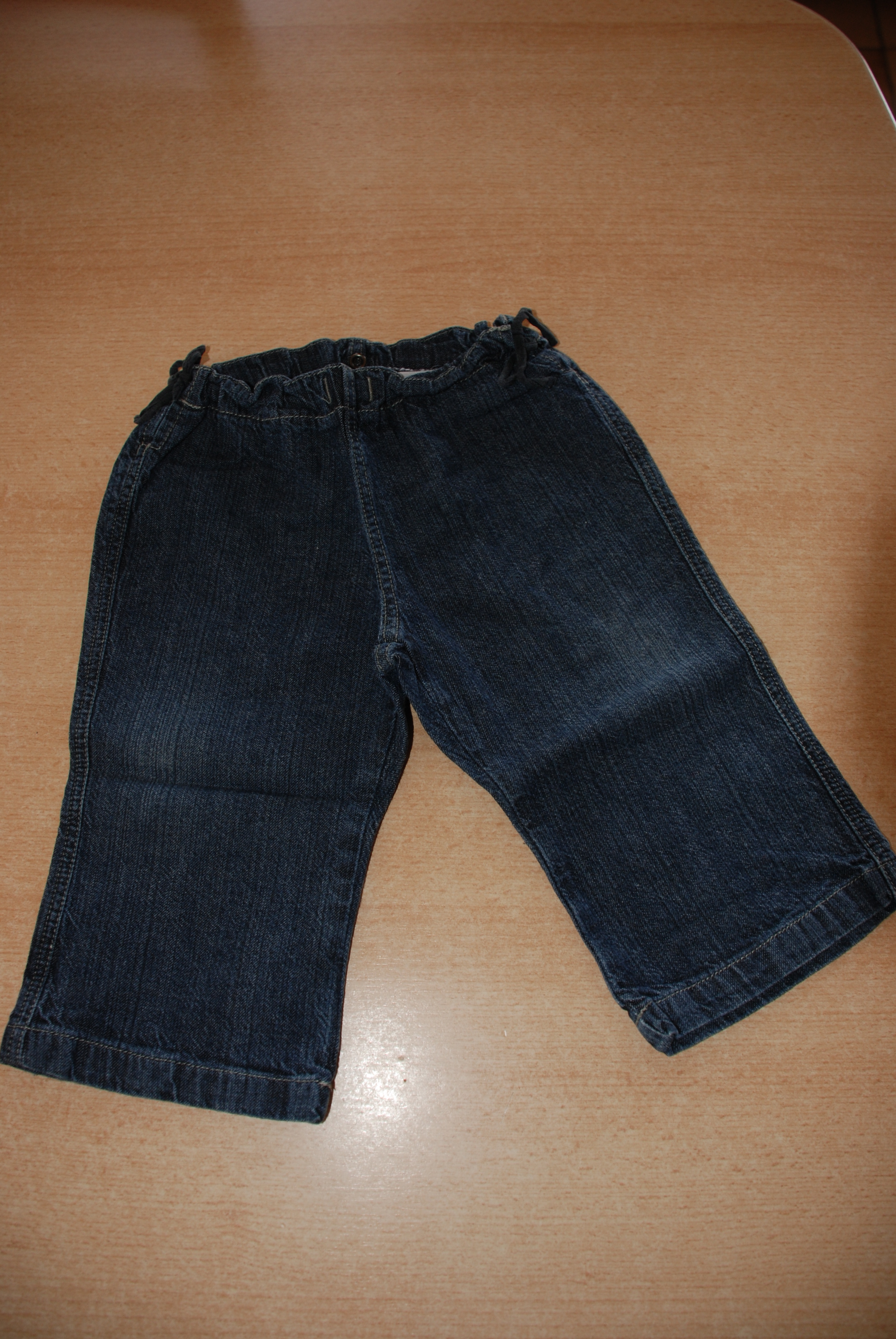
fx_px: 1117
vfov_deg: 61.9
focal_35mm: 30
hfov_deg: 43.7
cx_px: 448
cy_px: 670
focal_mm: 20
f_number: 3.8
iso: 200
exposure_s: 1/60
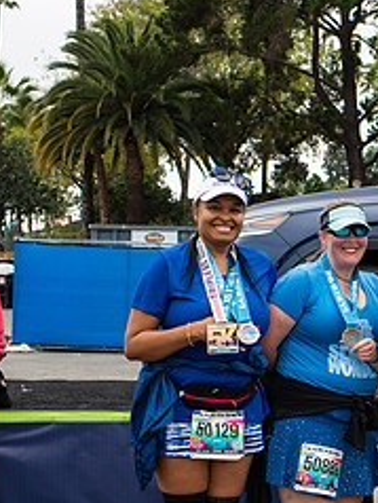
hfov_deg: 16.5
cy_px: 327
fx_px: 1192
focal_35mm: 82
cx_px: 557
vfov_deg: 23.7
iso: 200
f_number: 5.6
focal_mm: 35
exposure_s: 1/160
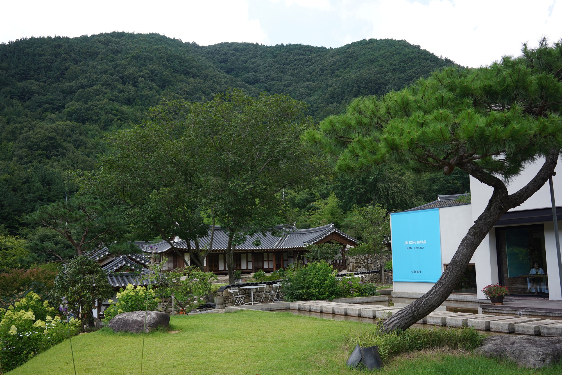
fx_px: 546
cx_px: 281
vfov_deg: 37.9
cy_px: 188
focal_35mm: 35
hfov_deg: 54.4
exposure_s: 1/100
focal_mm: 35
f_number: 6.3
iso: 100
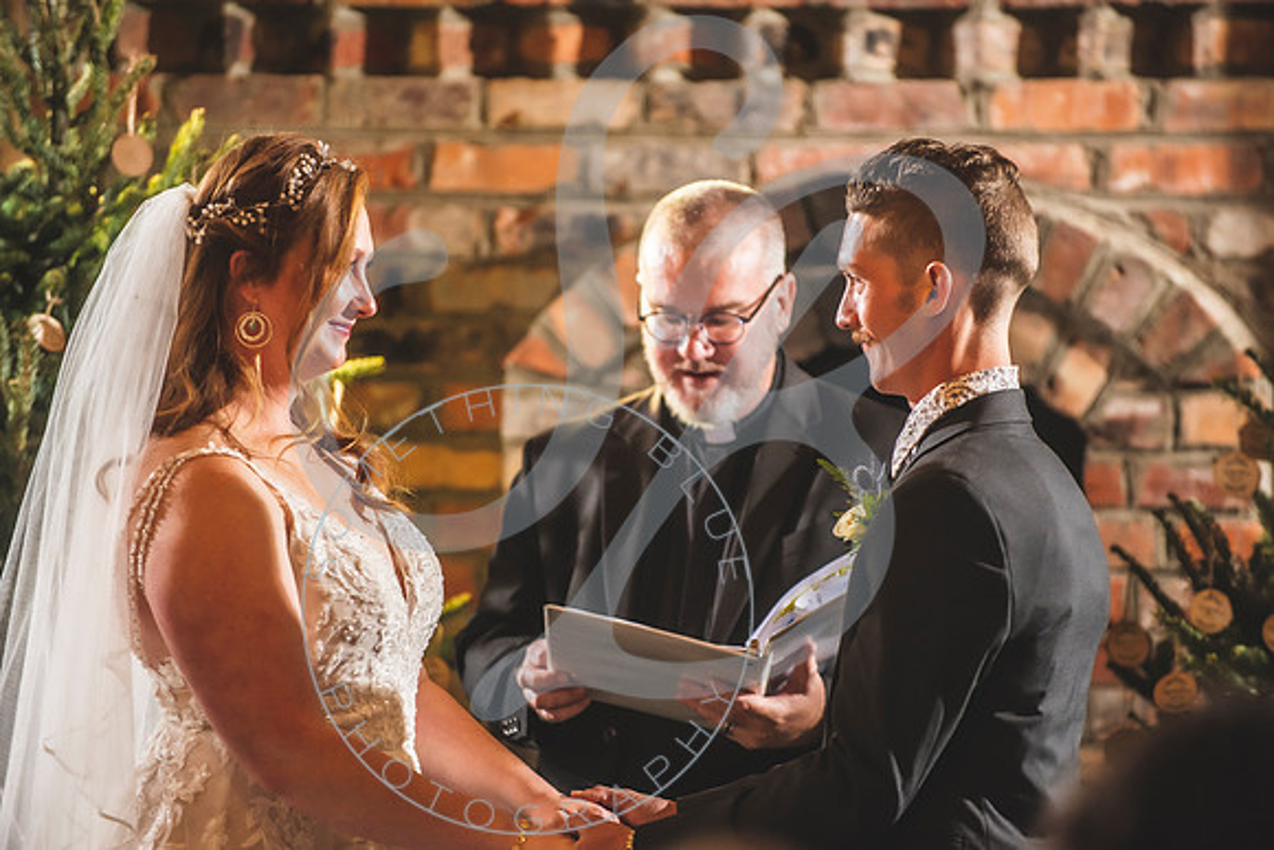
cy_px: 423
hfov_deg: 9.4
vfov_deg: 6.3
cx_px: 669
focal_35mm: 218
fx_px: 7717
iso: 1000
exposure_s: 1/200
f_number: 2.8
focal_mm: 200
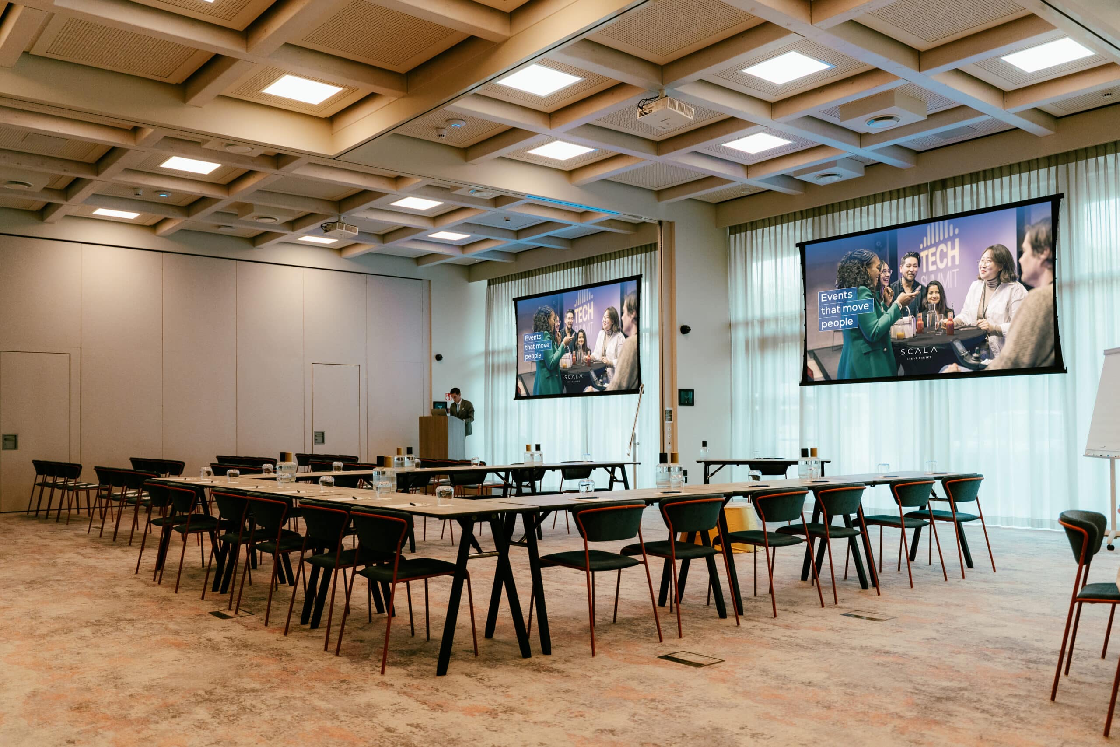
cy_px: 374
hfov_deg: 62.8
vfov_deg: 44.3
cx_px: 560
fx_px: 918
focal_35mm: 30
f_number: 2.8
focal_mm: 29.5
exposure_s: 1/160
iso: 1250
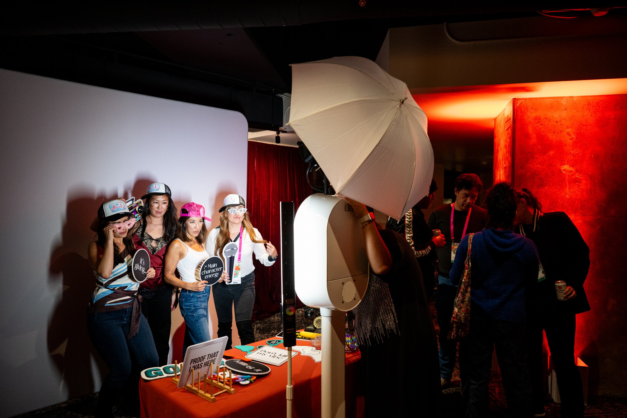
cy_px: 209
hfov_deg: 72.6
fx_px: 427
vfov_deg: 52.2
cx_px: 314
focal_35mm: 25
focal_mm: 24
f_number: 2.8
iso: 1600
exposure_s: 1/160
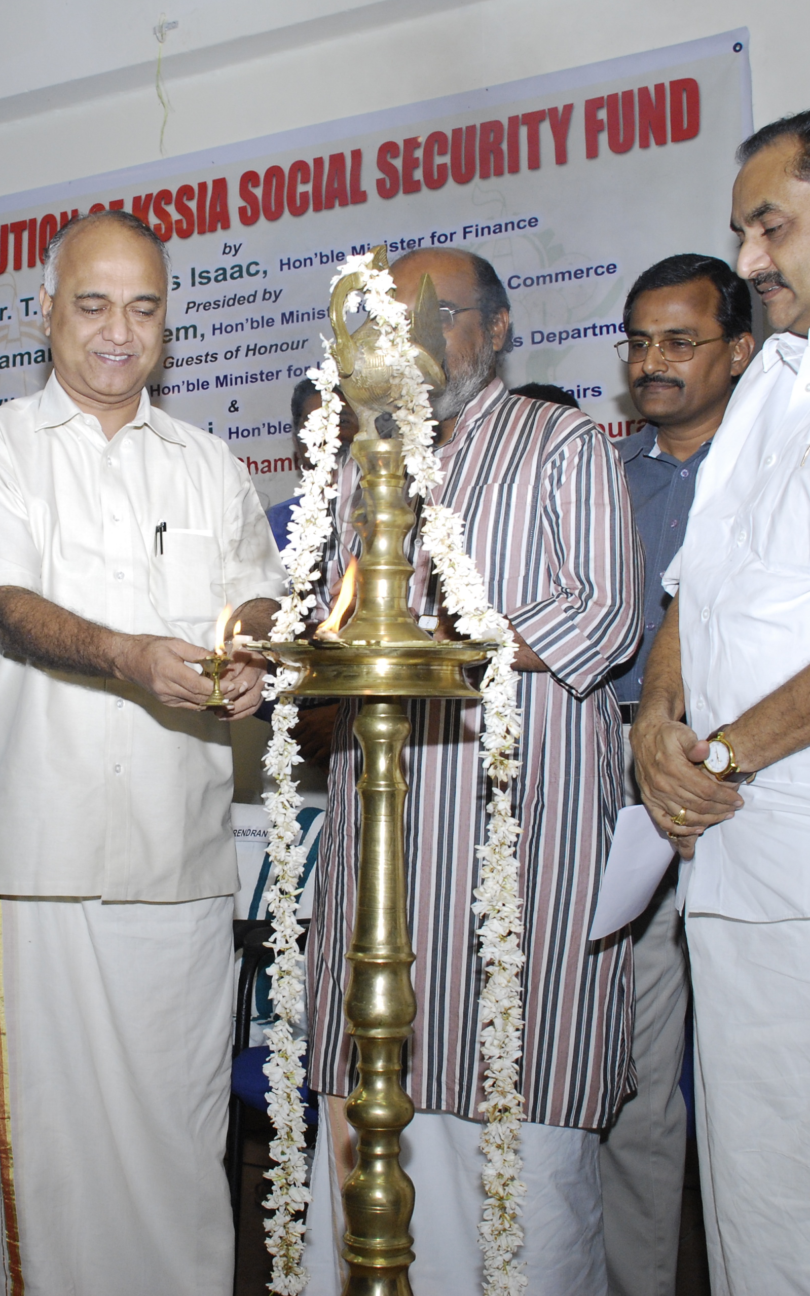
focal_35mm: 51
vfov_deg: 39.6
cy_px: 648
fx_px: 1801
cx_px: 201
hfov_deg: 25.0
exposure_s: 1/100
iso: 400
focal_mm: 22
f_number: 5.6
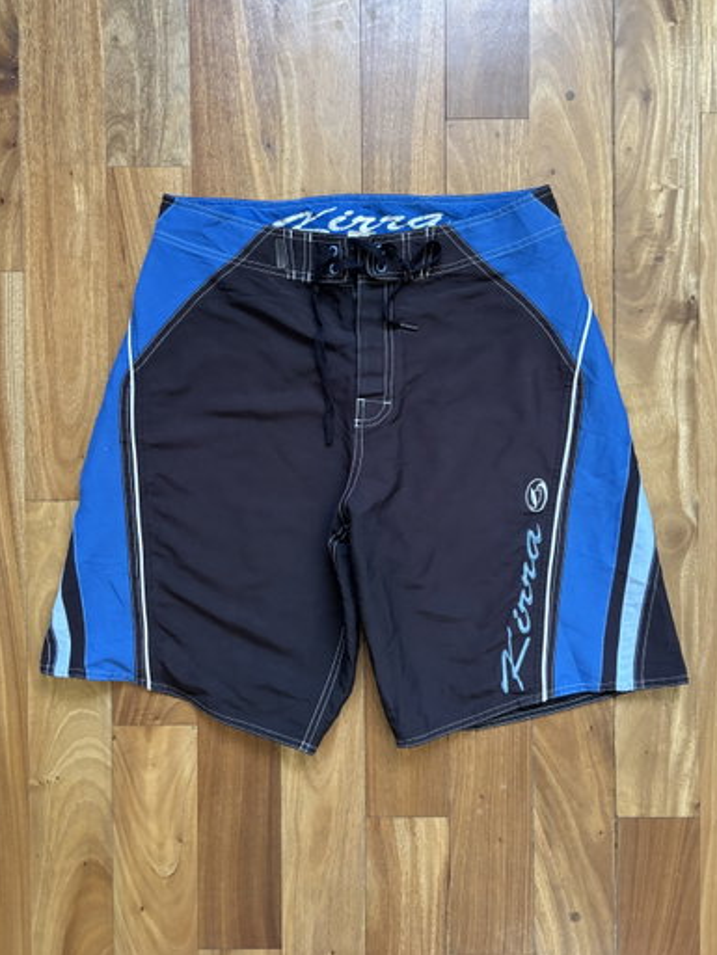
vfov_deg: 65.3
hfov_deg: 51.4
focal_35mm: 27
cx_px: 367
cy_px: 463
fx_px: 745
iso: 250
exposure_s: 1/60
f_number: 1.6
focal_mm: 5.96
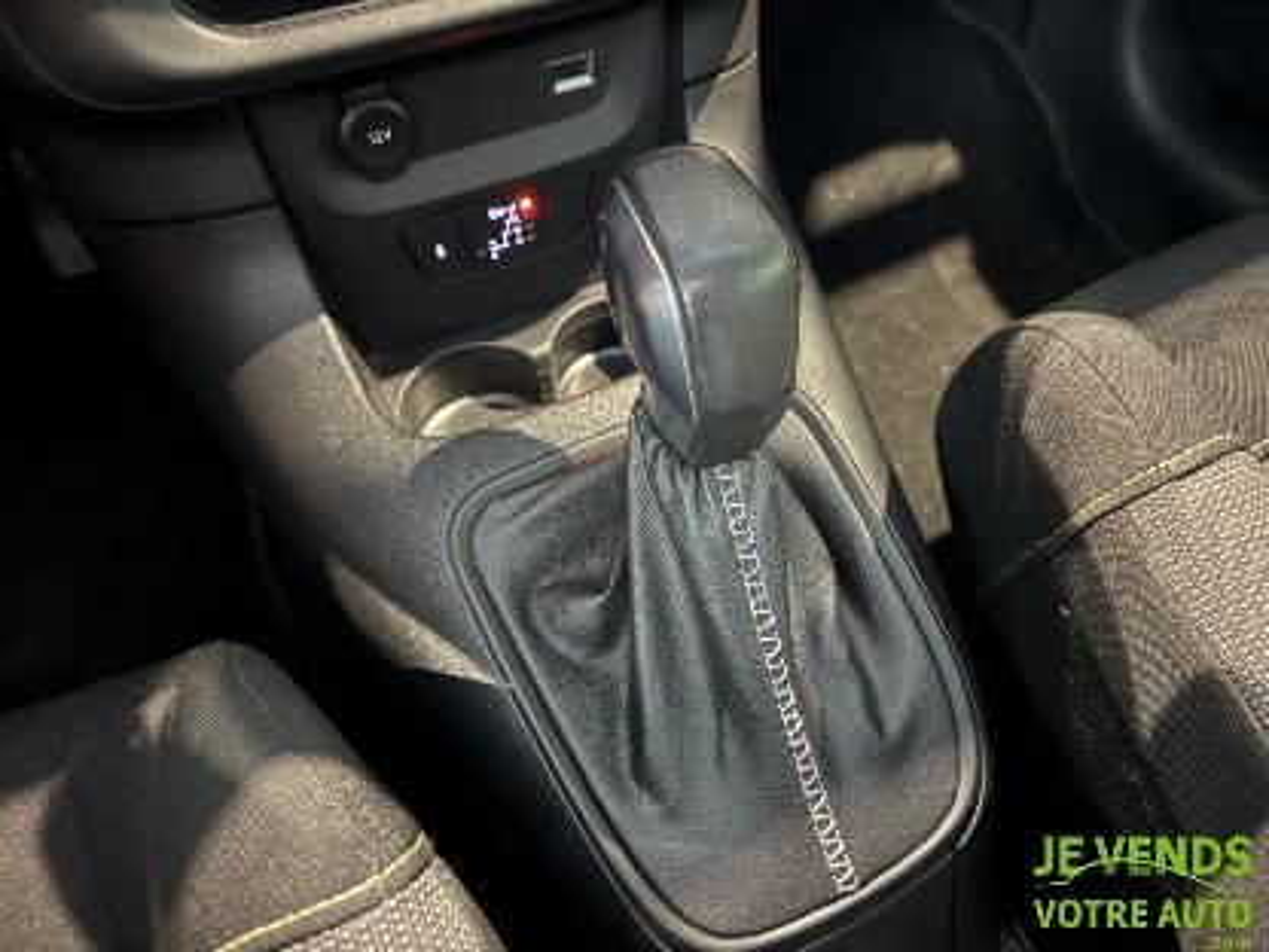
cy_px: 476
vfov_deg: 56.8
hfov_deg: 71.6
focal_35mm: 24
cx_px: 634
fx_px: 880
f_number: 1.78
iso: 2000
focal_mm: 6.76
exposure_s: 1/2
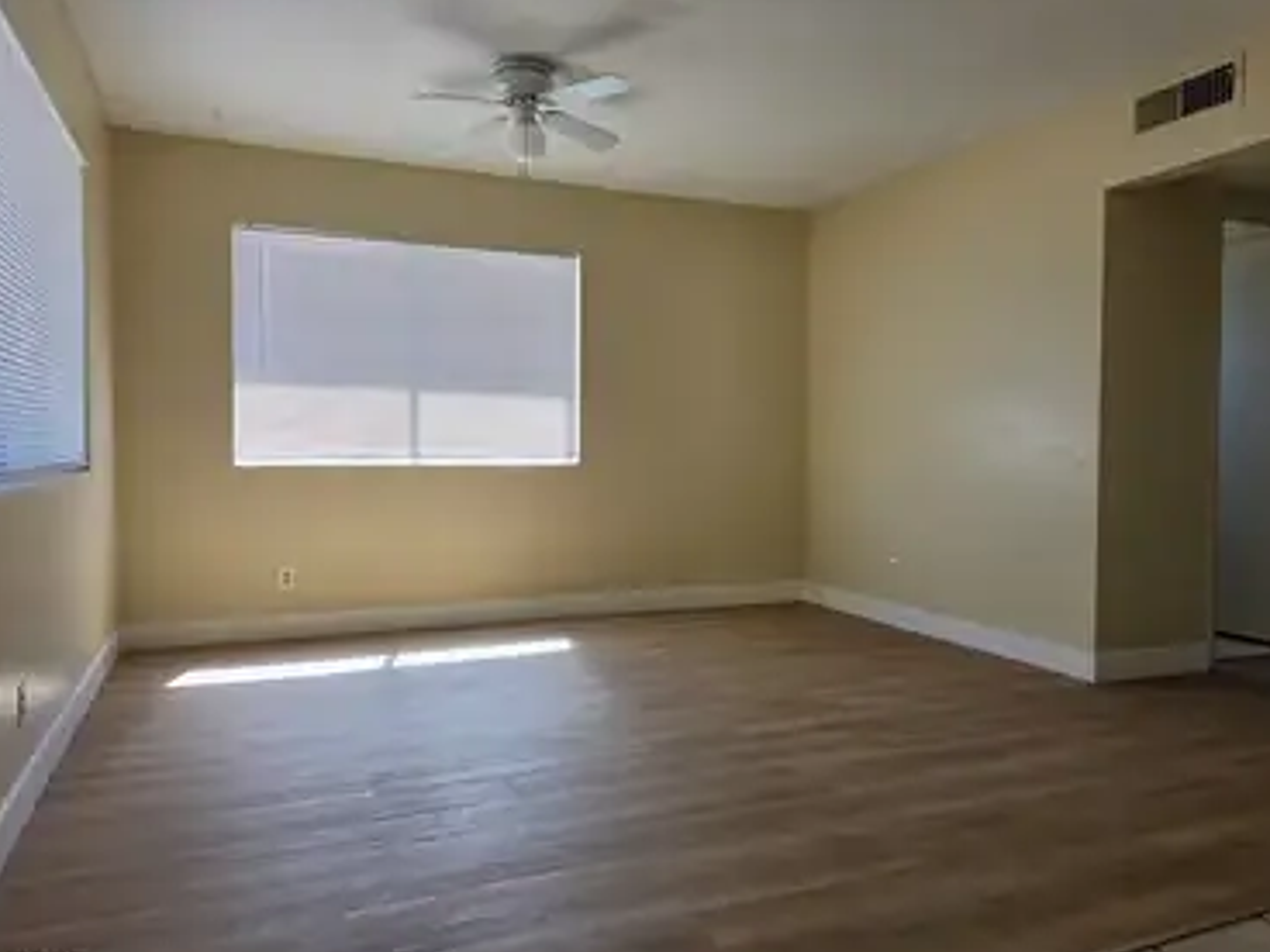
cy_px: 473
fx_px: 917
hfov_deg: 69.4
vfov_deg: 54.9
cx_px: 628
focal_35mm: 25
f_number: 1.8
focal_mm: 5.4
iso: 32
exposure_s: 1/120
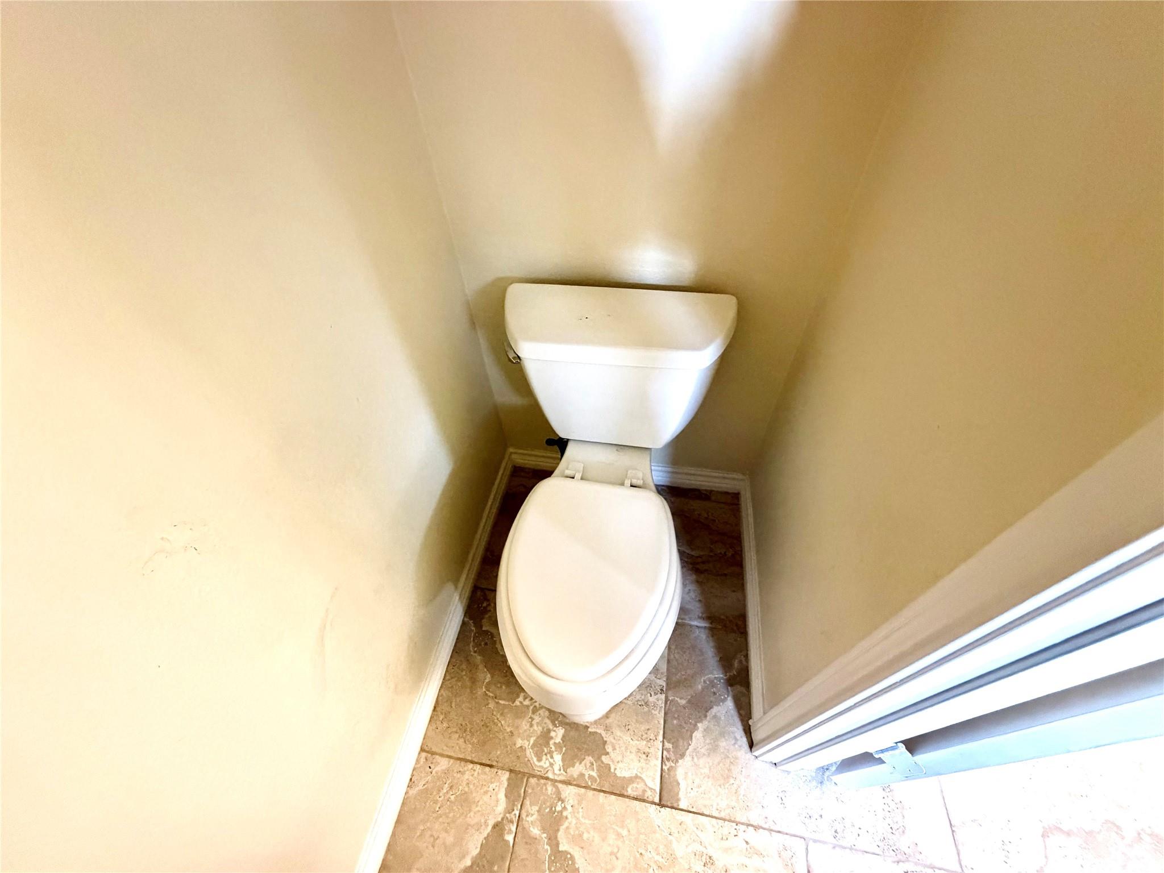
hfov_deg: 102.1
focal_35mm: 14
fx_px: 471
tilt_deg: -49.7
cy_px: 436
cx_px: 582
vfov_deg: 85.7
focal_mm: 2.22
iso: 800
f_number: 2.2
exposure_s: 1/60
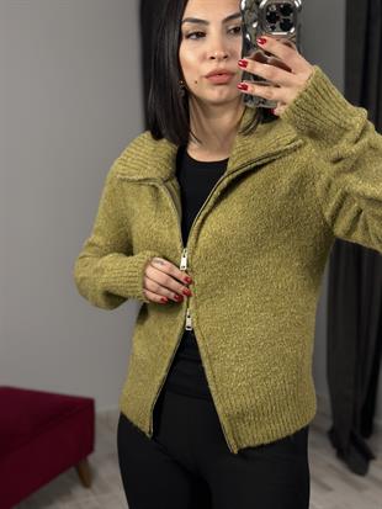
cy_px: 254
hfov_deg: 30.3
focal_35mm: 48
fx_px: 706
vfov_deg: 39.6
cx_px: 191
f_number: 1.78
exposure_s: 1/108
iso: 64
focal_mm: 6.86
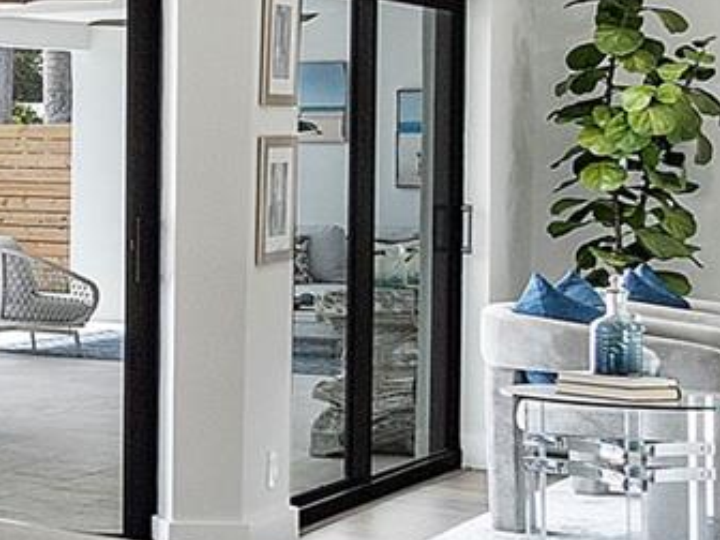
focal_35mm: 88
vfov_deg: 16.7
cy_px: 142
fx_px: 1830
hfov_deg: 15.2
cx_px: -911
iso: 160
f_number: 11
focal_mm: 10
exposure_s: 1/30
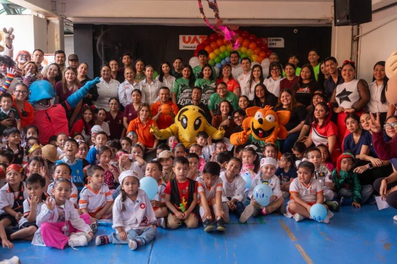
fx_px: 441
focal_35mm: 40
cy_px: 132
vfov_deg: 33.4
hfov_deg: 48.5
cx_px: 198
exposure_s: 1/250
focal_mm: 40
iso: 1250
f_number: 4.5
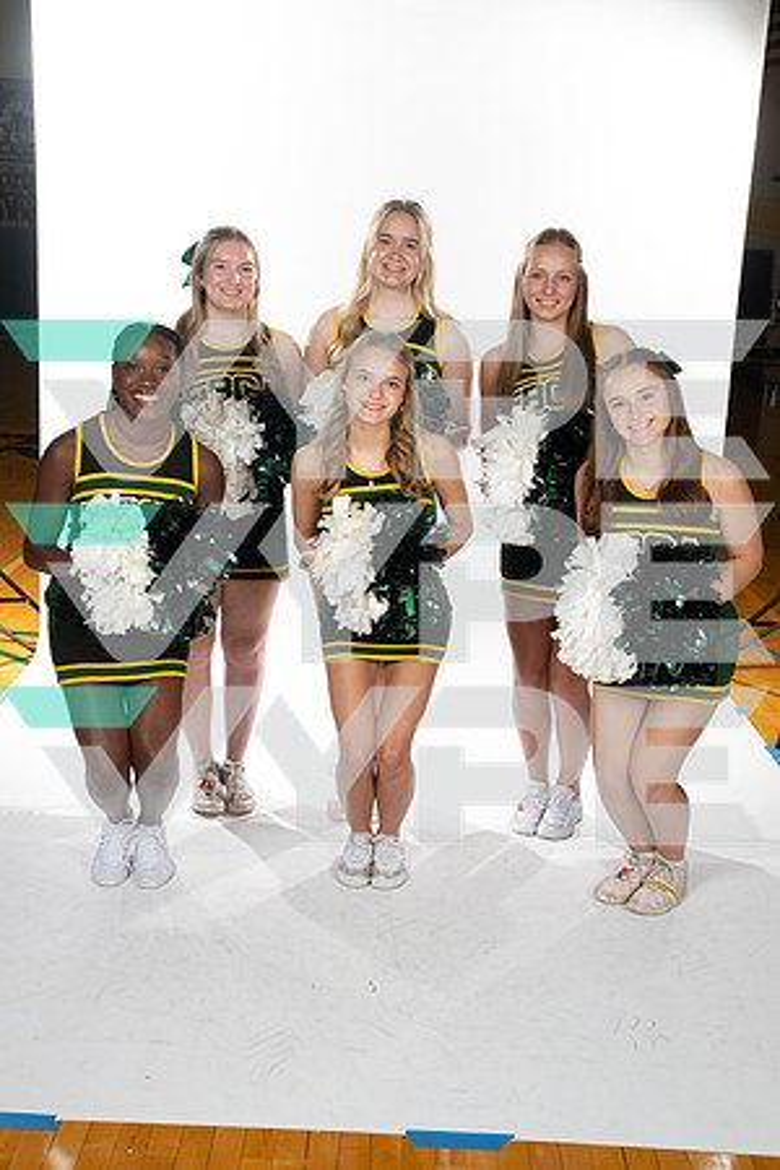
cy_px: 585
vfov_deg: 42.7
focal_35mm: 46
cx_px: 390
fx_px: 1495
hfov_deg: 29.2
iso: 640
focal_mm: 46
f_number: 8
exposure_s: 1/400
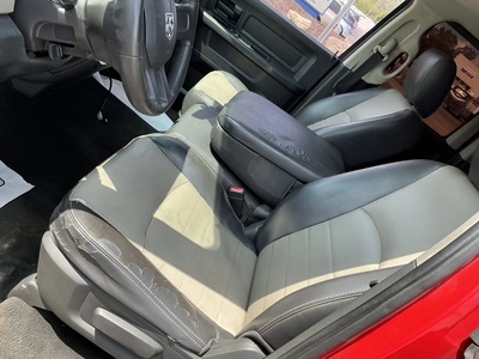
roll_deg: -41.4
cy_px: 180
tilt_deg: -22.5
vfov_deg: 49.7
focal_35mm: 28
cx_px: 240
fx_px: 387
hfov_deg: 63.4
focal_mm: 3
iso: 20
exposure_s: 1/210
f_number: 1.8
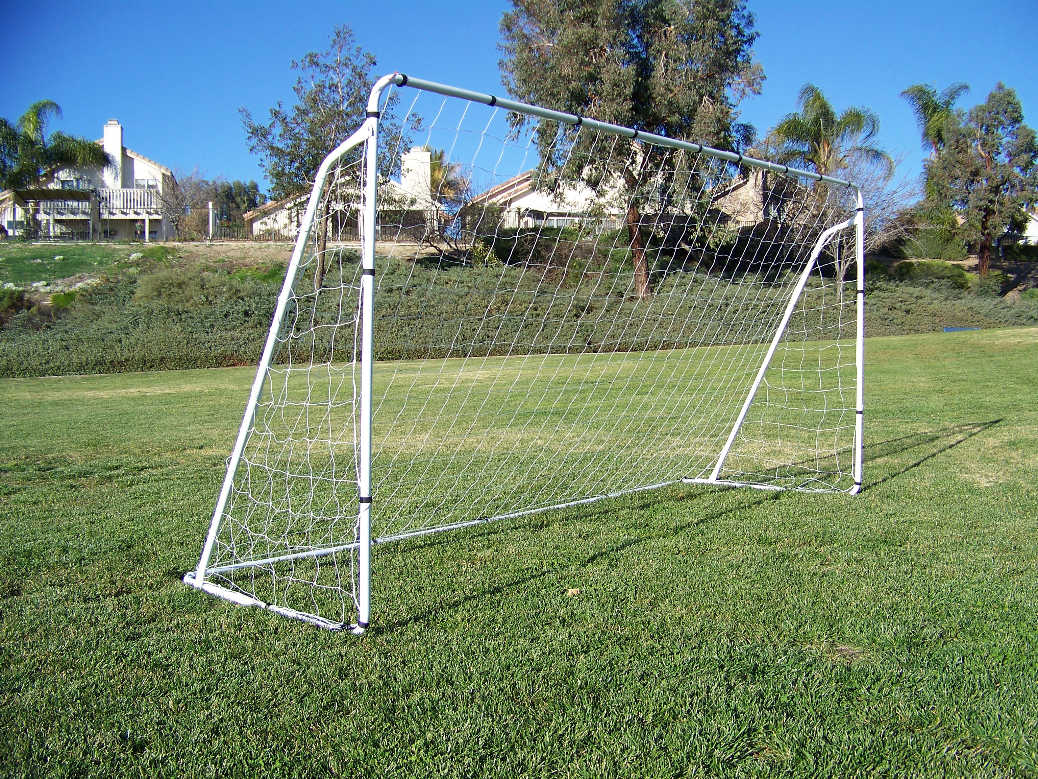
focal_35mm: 36
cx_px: 519
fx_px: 1080
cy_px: 390
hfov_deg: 51.4
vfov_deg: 39.7
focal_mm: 5.85
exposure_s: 1/640
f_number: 2.8
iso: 64
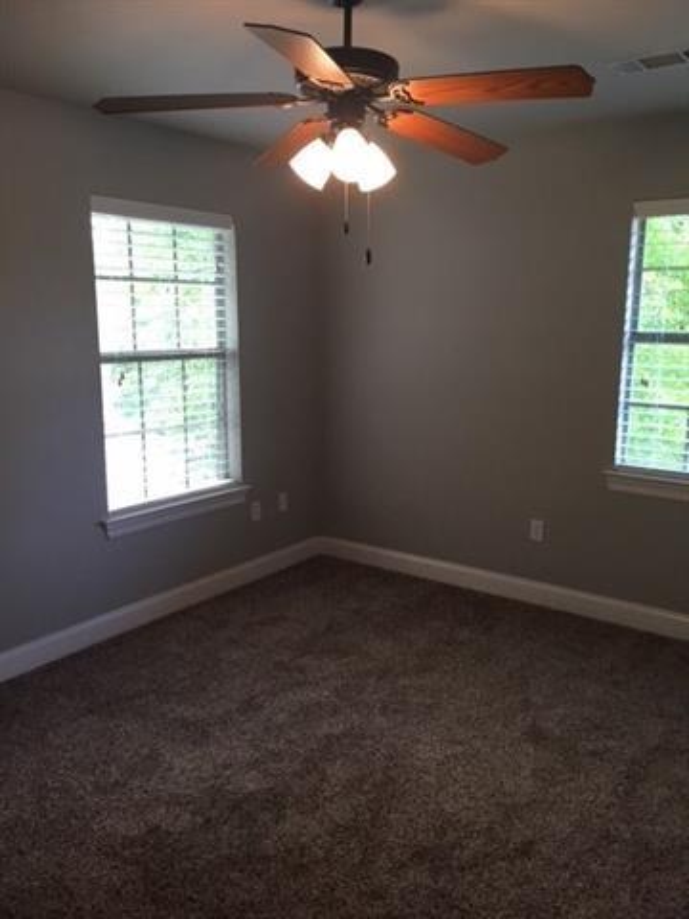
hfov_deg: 48.2
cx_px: 344
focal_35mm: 29
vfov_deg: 61.7
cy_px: 460
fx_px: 770
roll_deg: -1.3
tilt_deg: -8.4
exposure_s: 1/30
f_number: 2.2
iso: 40
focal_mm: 4.15
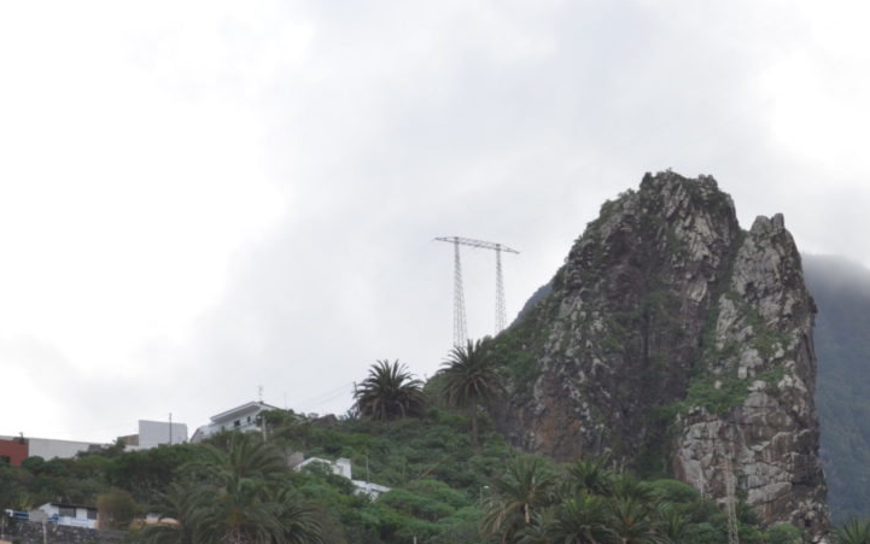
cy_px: 474
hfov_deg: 14.0
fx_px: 3531
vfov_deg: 8.8
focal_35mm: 149
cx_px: 650
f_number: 8
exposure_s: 1/250
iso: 200
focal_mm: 55
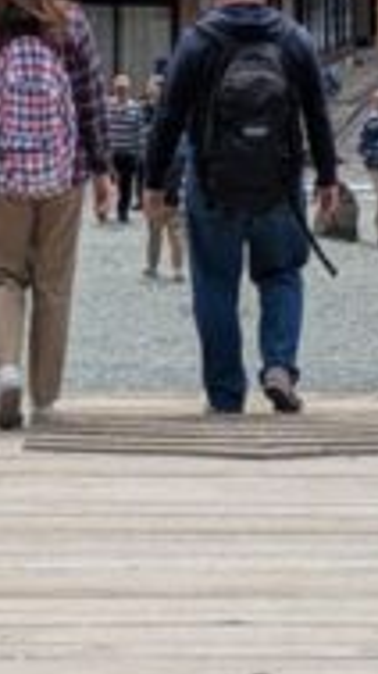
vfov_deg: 13.4
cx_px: 196
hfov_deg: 8.2
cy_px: -448
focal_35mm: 148
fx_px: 2643
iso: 46
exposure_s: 1/4444
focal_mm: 5.43
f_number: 1.89
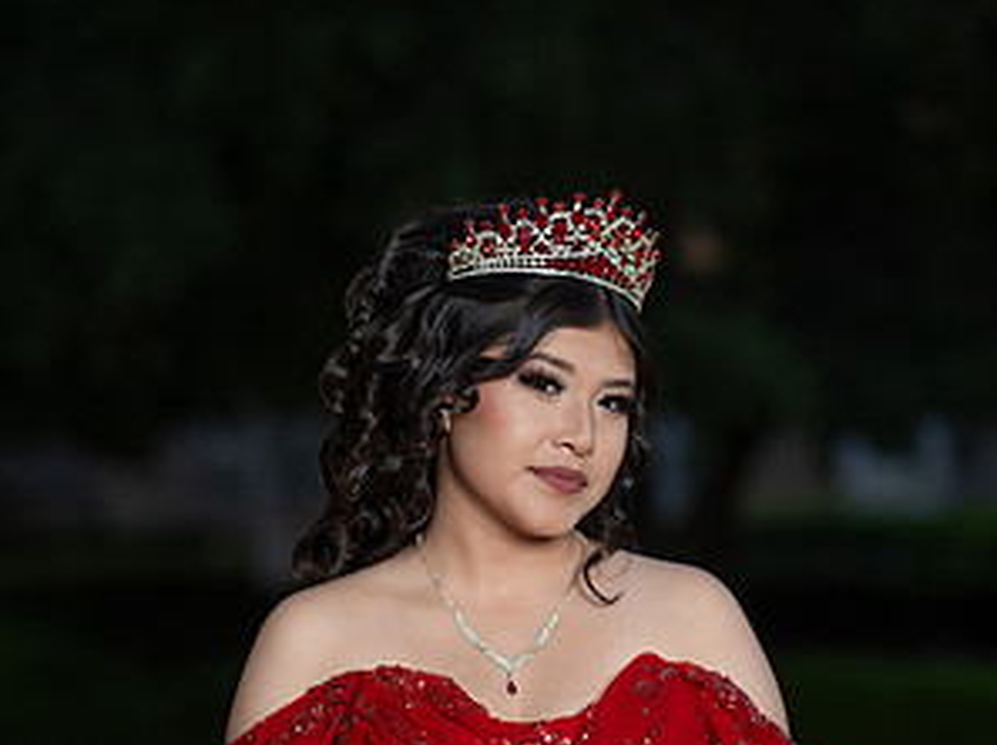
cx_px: 500
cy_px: 658
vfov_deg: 11.9
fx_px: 3567
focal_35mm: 124
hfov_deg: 15.9
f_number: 2
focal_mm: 85
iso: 160
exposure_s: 1/125
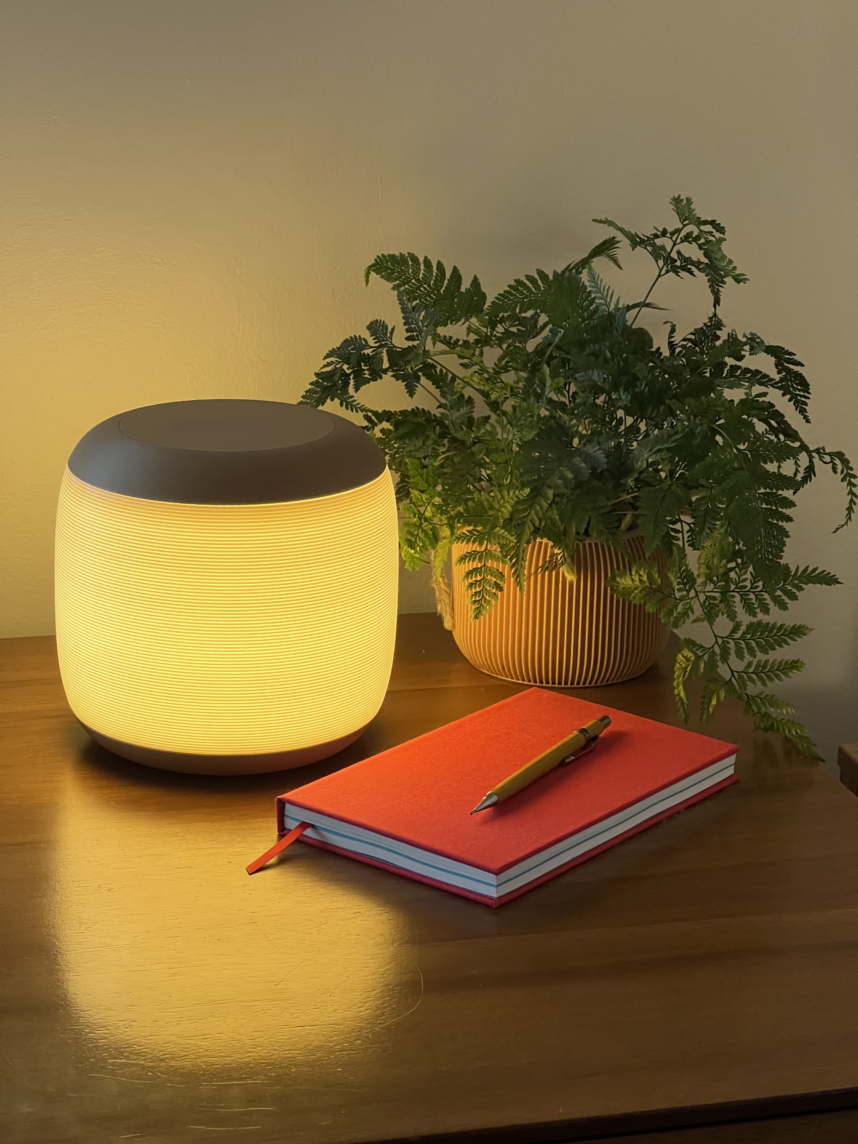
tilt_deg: -15.7
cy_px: 572
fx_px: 2545
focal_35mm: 77
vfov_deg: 25.3
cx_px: 429
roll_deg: -0.5
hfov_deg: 19.1
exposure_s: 1/40
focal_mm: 9
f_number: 2.8
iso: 640
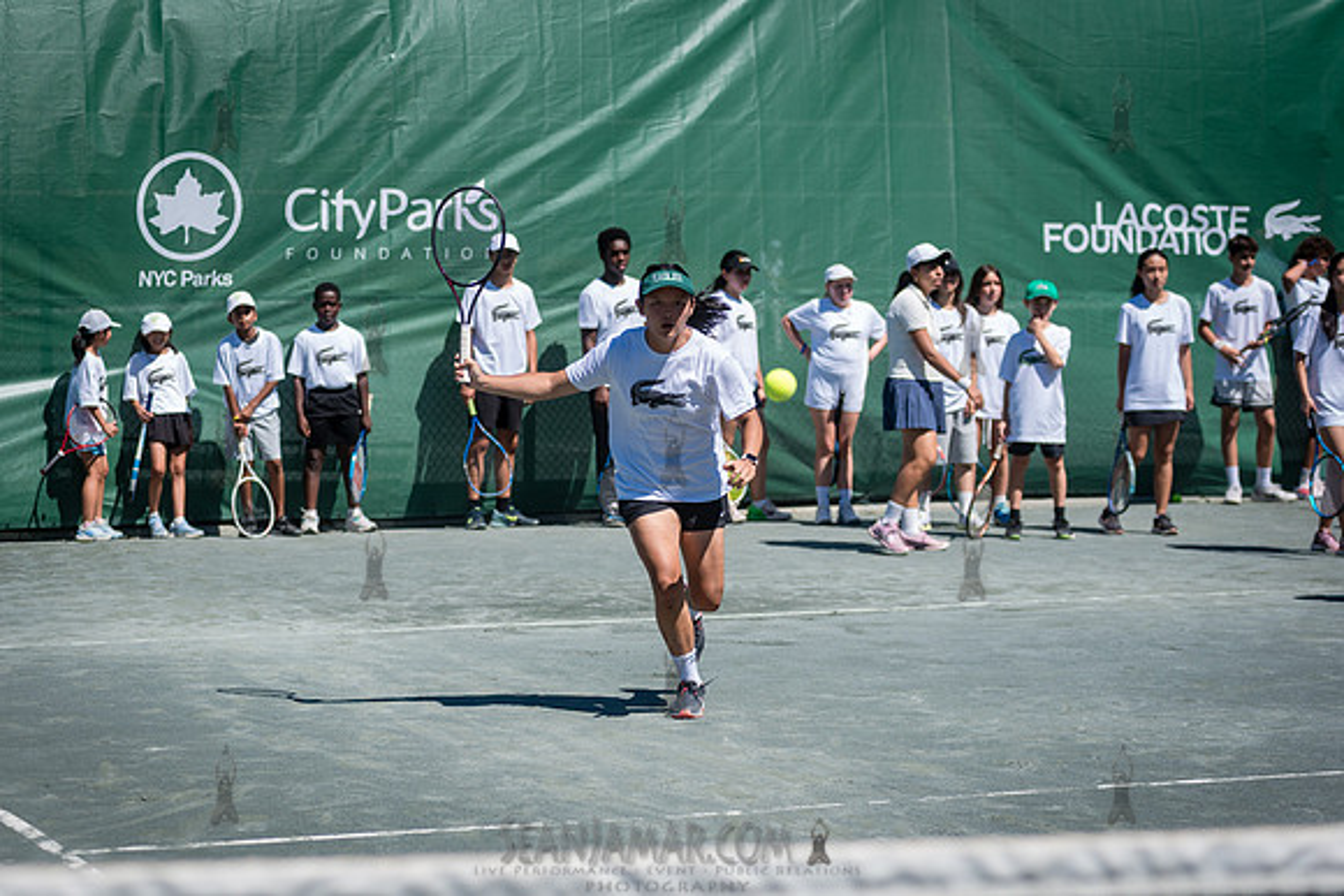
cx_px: 672
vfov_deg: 13.7
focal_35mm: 100
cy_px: 448
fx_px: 3734
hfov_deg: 20.4
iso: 200
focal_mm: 100
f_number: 4
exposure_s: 1/2500
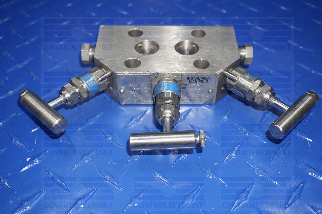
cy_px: 107
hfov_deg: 48.0
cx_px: 161
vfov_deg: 32.9
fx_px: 362
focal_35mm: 40
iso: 200
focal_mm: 27
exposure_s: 1/60
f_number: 4.5
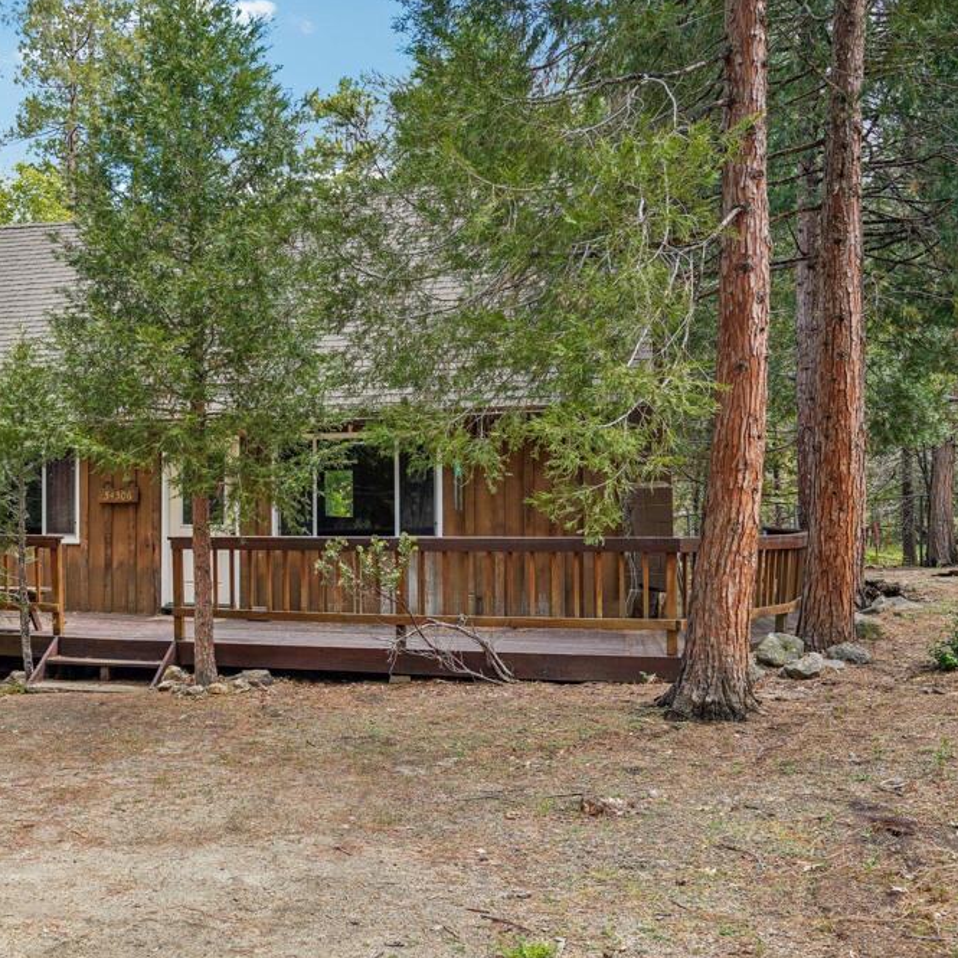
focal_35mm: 34
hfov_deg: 46.5
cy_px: 483
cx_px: 226
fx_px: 1065
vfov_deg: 48.5
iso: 100
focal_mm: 26
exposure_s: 1/30
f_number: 8
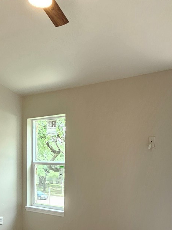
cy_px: 209
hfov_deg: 33.6
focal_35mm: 43
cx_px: 93
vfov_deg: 40.4
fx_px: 285
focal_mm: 2.2
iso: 125
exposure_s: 1/60
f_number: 2.2
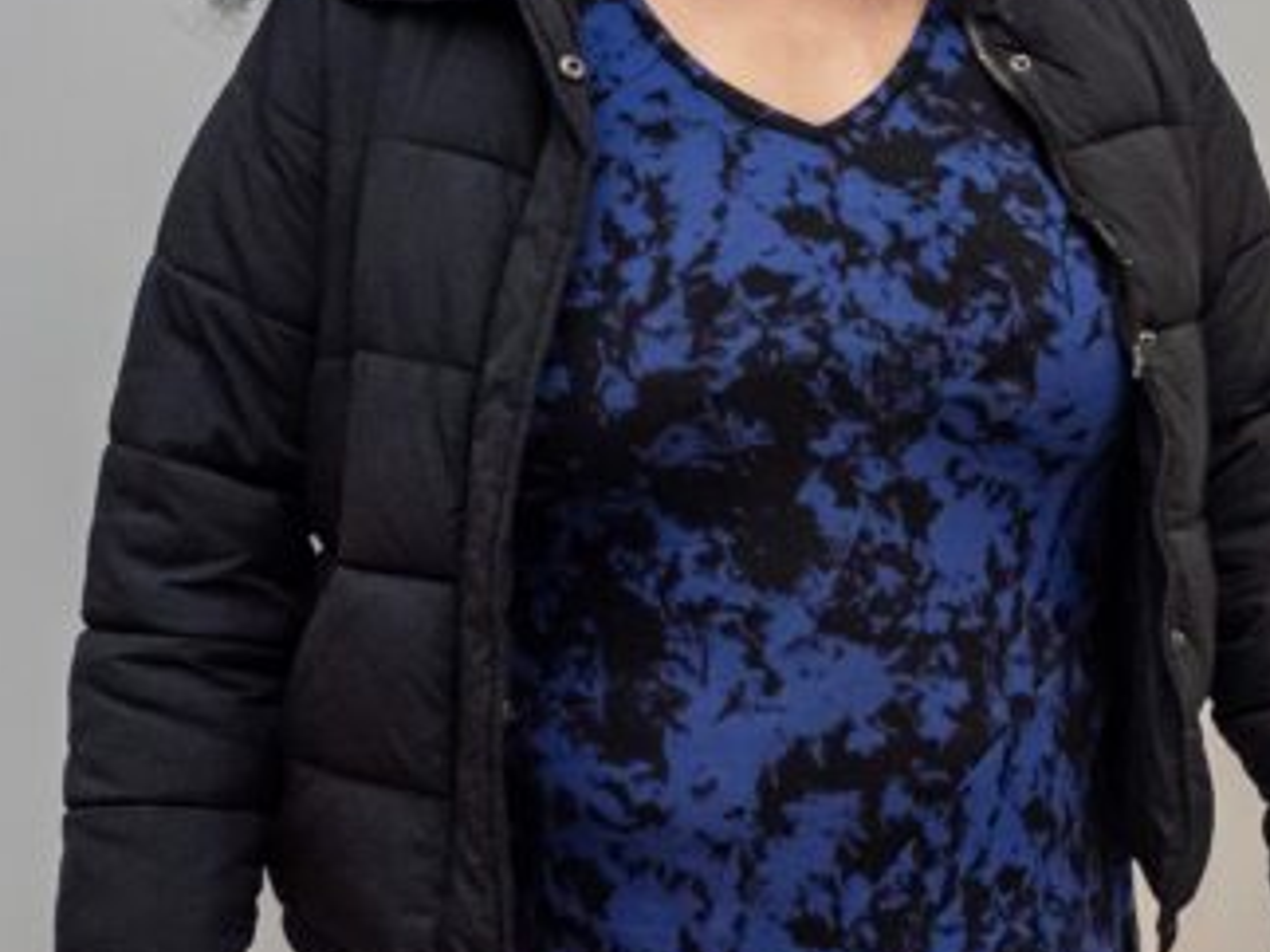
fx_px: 4364
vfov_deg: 12.4
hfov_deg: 16.2
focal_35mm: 119
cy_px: 319
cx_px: 1290
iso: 1600
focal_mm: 25
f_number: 3.5
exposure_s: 1/125
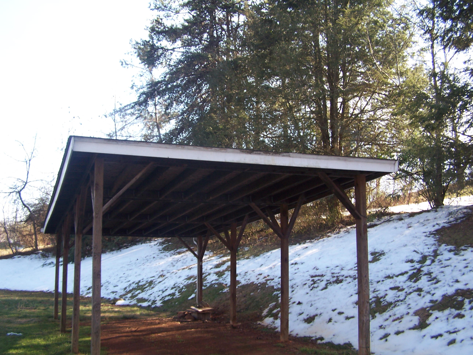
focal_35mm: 38
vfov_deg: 37.7
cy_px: 178
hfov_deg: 49.0
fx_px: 519
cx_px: 236
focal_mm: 6.3
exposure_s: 1/160
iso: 80
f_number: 2.8
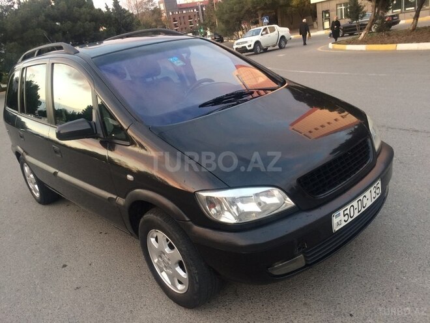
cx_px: 215
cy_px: 162
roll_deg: +10.9
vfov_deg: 48.2
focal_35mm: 29
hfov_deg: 61.7
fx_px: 360
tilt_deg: -20.2
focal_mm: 4.15
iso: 50
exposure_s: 1/33
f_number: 2.2
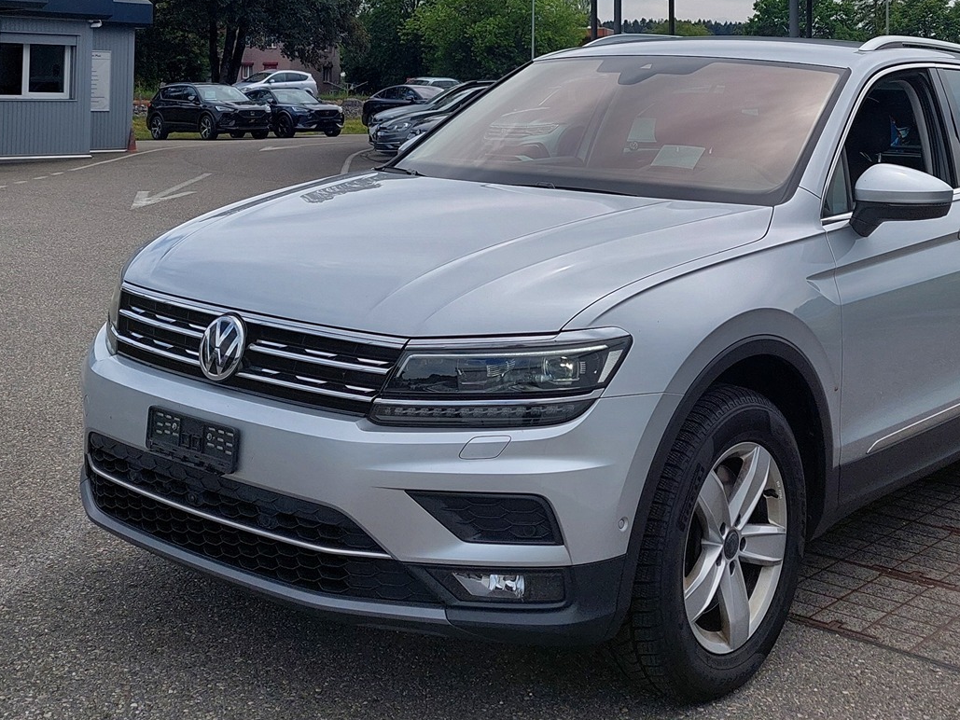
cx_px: 515
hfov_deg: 40.4
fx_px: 1304
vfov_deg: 29.5
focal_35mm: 47
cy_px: 57
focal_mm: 5.23
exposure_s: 1/3651
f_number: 1.8
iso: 40
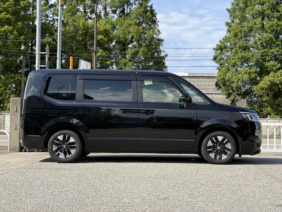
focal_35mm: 48
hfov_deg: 39.7
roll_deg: -1.0
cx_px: 141
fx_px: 391
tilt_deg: +2.6
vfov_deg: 30.3
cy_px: 106
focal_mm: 6.76
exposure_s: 1/2577
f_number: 1.78
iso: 64
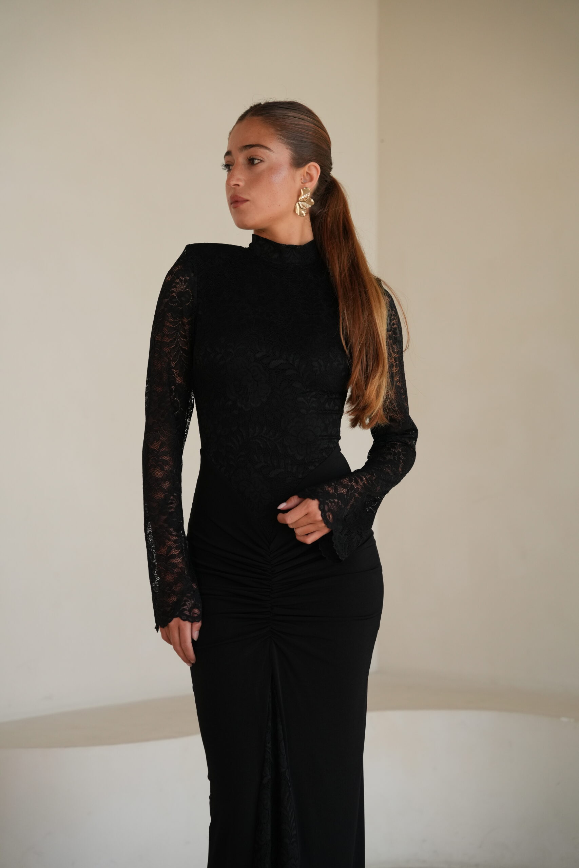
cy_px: 434
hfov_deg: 19.5
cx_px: 290
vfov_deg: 28.8
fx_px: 1688
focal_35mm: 70
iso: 800
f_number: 4
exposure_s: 1/640
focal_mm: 70
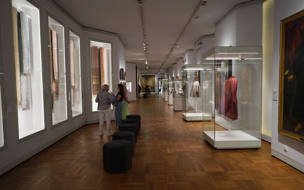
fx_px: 207
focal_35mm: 25
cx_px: 154
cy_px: 96
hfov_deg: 72.5
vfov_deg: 49.3
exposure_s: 1/80
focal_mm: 24
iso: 3200
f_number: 3.5
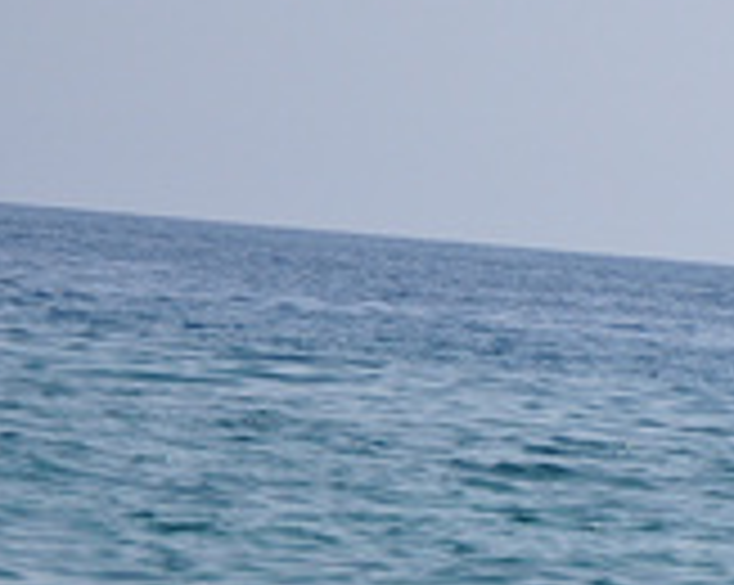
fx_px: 7312
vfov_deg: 4.6
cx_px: 1644
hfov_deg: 5.6
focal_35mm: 337
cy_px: 508
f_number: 5.6
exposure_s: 1/1000
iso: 200
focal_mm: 52
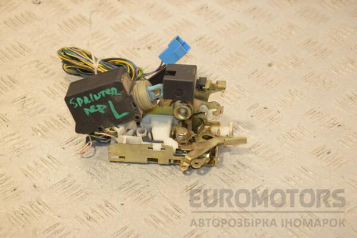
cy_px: 119
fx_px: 863
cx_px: 178
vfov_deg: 15.7
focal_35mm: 87
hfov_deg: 23.4
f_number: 7.1
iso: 800
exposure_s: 1/200
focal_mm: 58
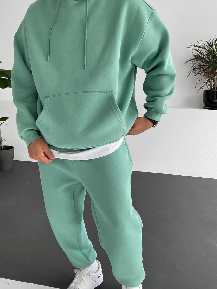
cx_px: 89
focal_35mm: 36
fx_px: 301
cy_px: 139
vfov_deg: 51.3
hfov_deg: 39.5
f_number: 1.8
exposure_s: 1/110
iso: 64
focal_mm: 3
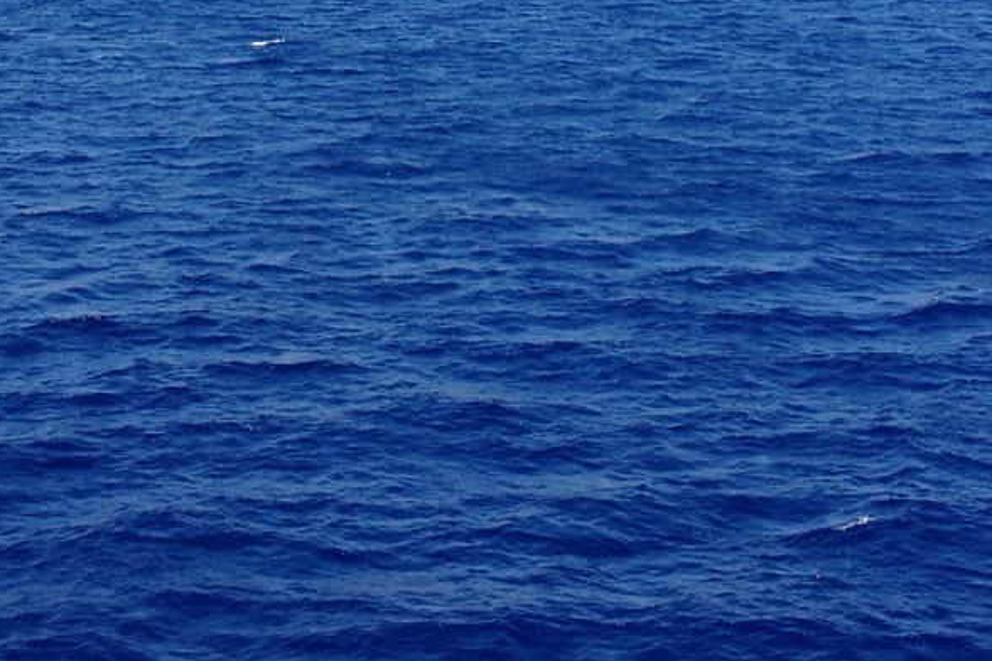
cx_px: 479
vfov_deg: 13.3
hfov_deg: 20.6
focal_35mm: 99
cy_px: -241
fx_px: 2728
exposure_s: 1/1314
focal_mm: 4.28
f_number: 2.4
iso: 50
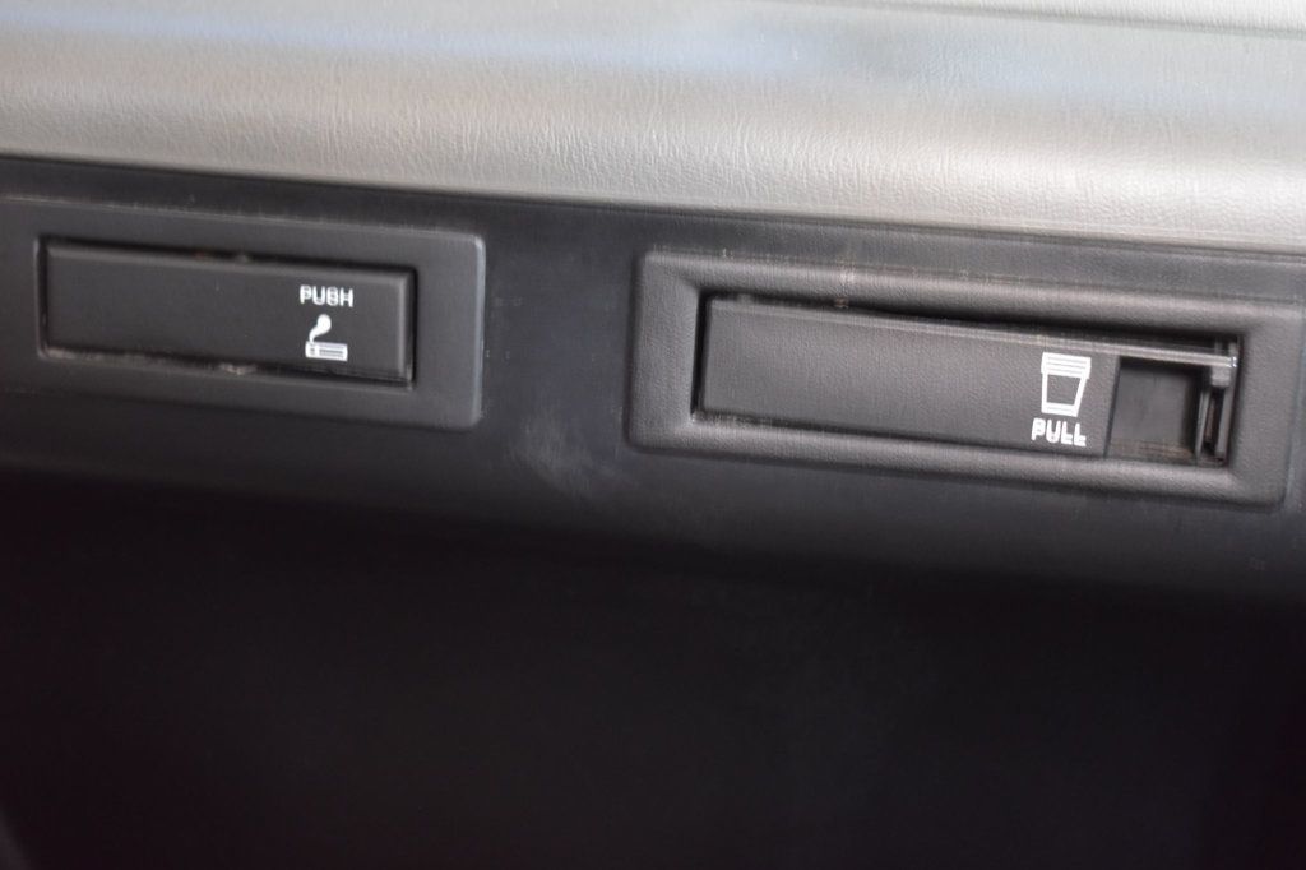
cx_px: 653
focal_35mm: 57
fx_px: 2067
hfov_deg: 35.1
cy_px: 435
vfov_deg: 23.8
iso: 1600
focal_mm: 38
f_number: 4.8
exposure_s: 1/6
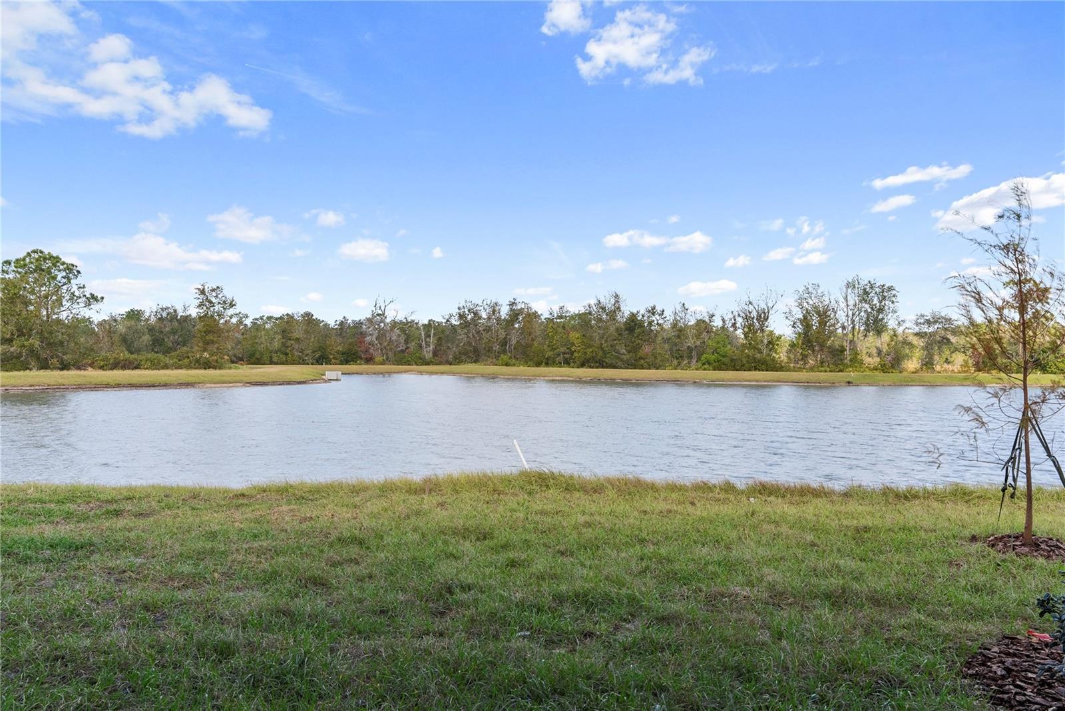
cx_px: 532
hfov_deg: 63.6
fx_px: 858
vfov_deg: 45.0
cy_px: 356
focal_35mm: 29
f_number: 8
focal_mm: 29
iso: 100
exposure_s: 1/60
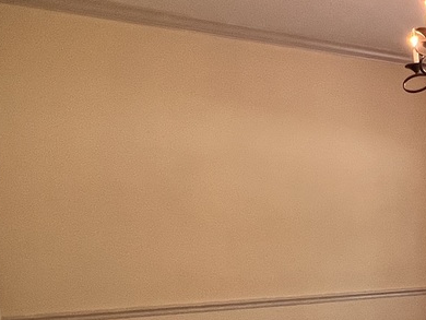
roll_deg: -0.8
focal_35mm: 48
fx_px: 591
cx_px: 528
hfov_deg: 32.0
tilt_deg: -6.8
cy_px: 284
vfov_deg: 29.2
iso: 200
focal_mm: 1.57
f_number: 1.8
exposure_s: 1/120
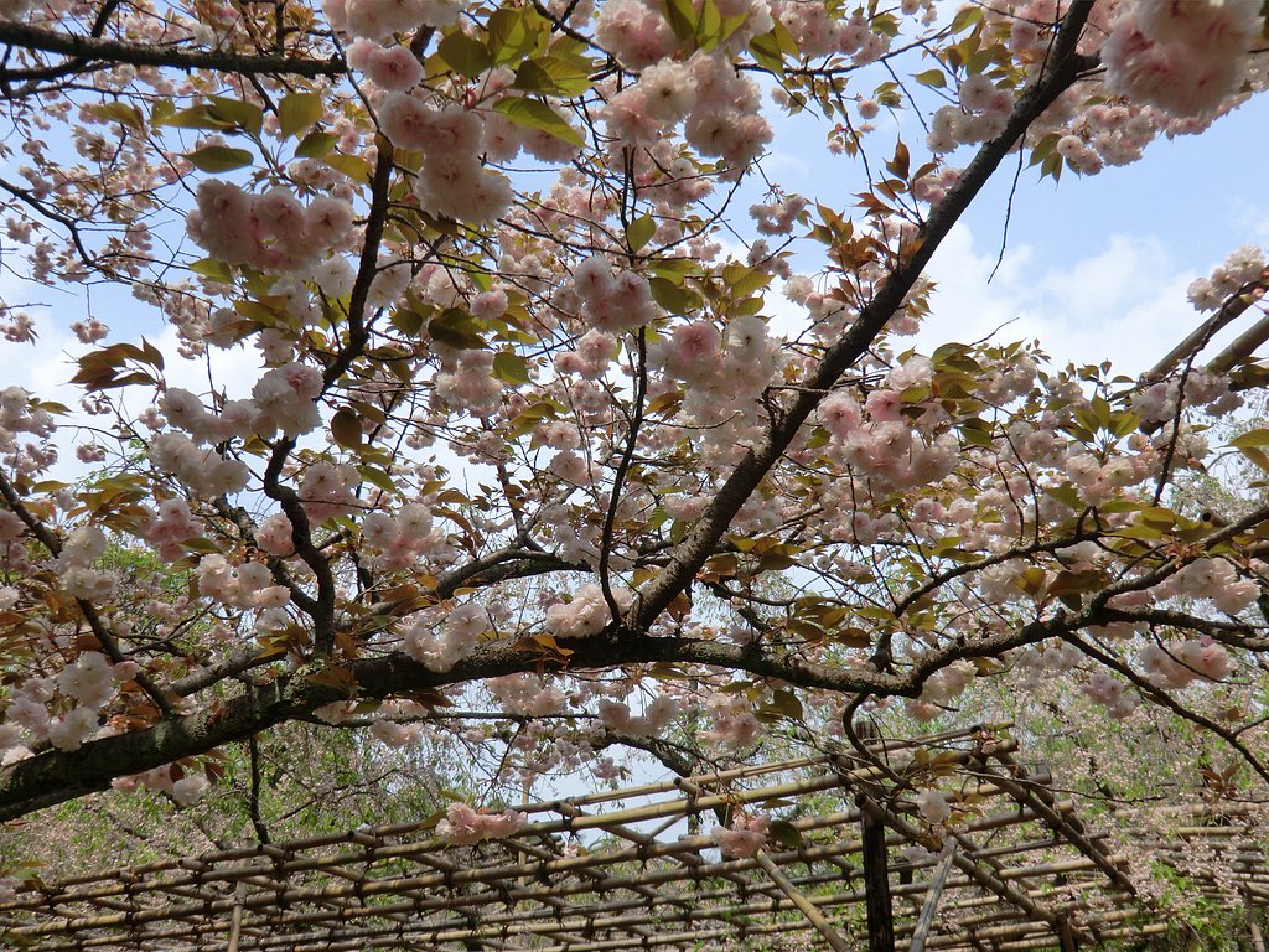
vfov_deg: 41.8
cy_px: 476
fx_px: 1246
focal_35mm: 34
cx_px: 634
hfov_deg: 54.0
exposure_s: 1/500
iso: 64
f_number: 3.6
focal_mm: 6.1
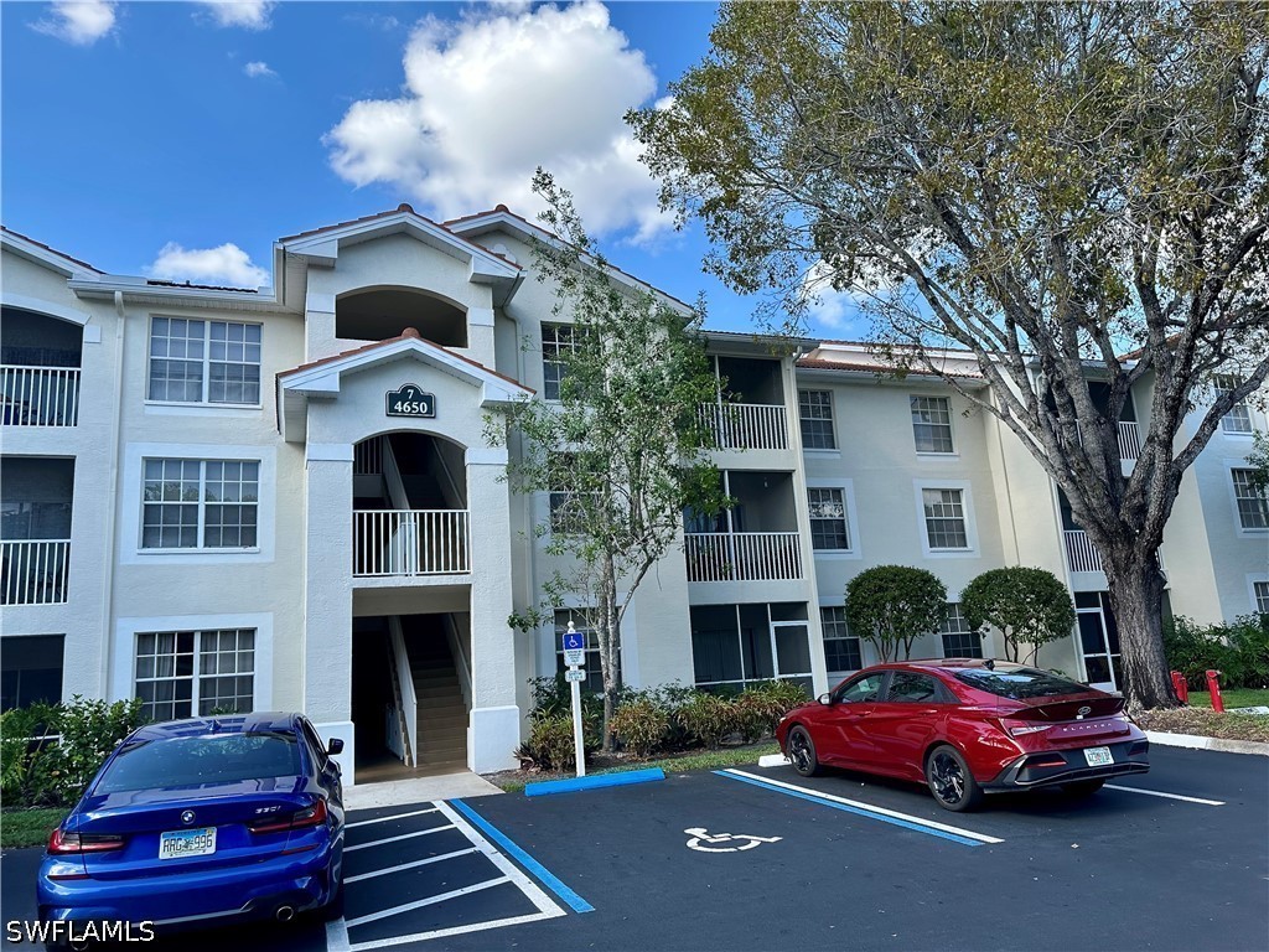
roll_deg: +4.1
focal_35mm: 24
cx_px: 634
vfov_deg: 56.8
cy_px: 476
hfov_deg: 71.6
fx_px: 880
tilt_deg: +11.3
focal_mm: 6.86
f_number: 1.78
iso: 80
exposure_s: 1/1562
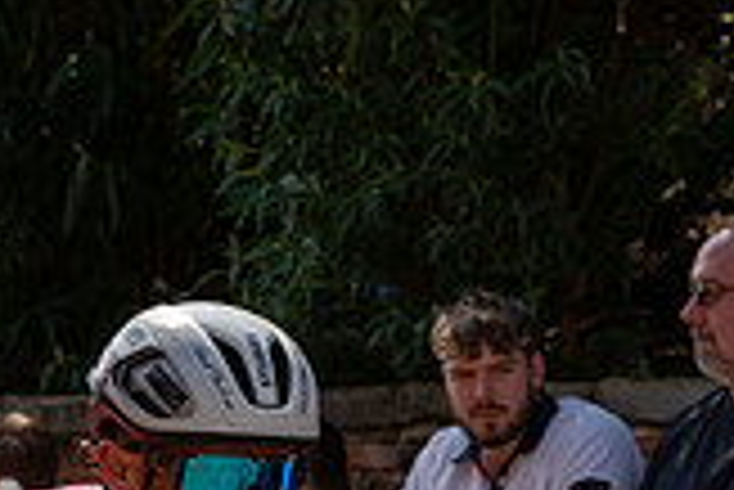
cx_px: 356
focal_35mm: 214
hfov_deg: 9.6
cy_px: 470
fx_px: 4367
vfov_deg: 6.4
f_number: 4
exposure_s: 1/1600
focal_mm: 60
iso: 160
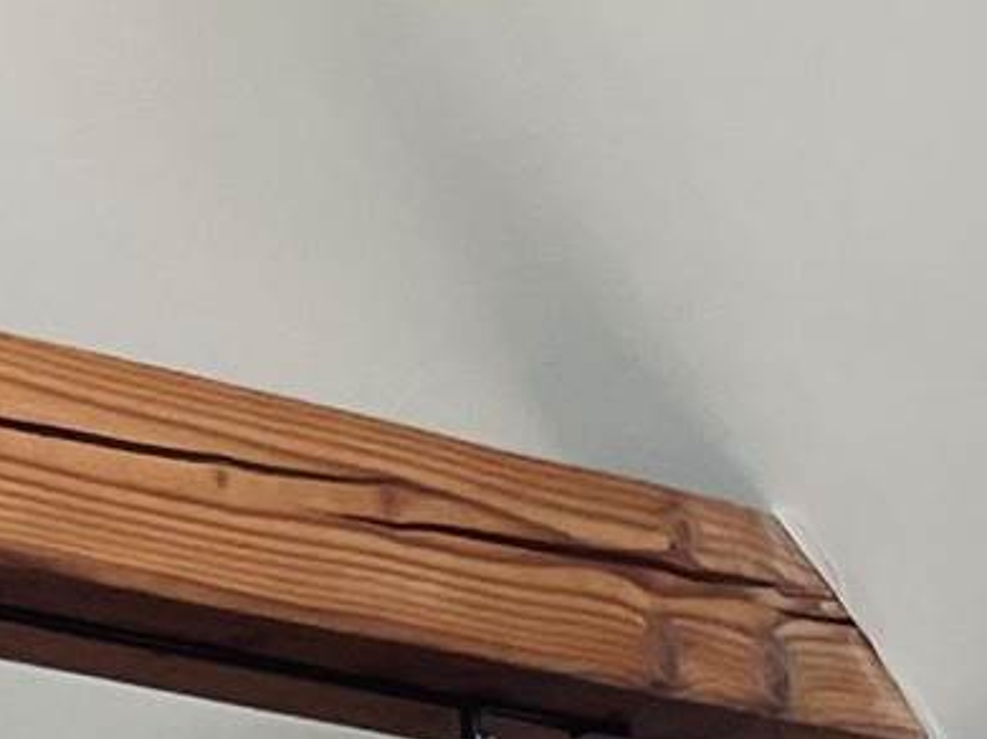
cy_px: 2346
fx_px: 5842
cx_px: -1078
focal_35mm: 205
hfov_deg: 9.0
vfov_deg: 6.5
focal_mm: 4.2
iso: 125
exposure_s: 1/120
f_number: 1.6
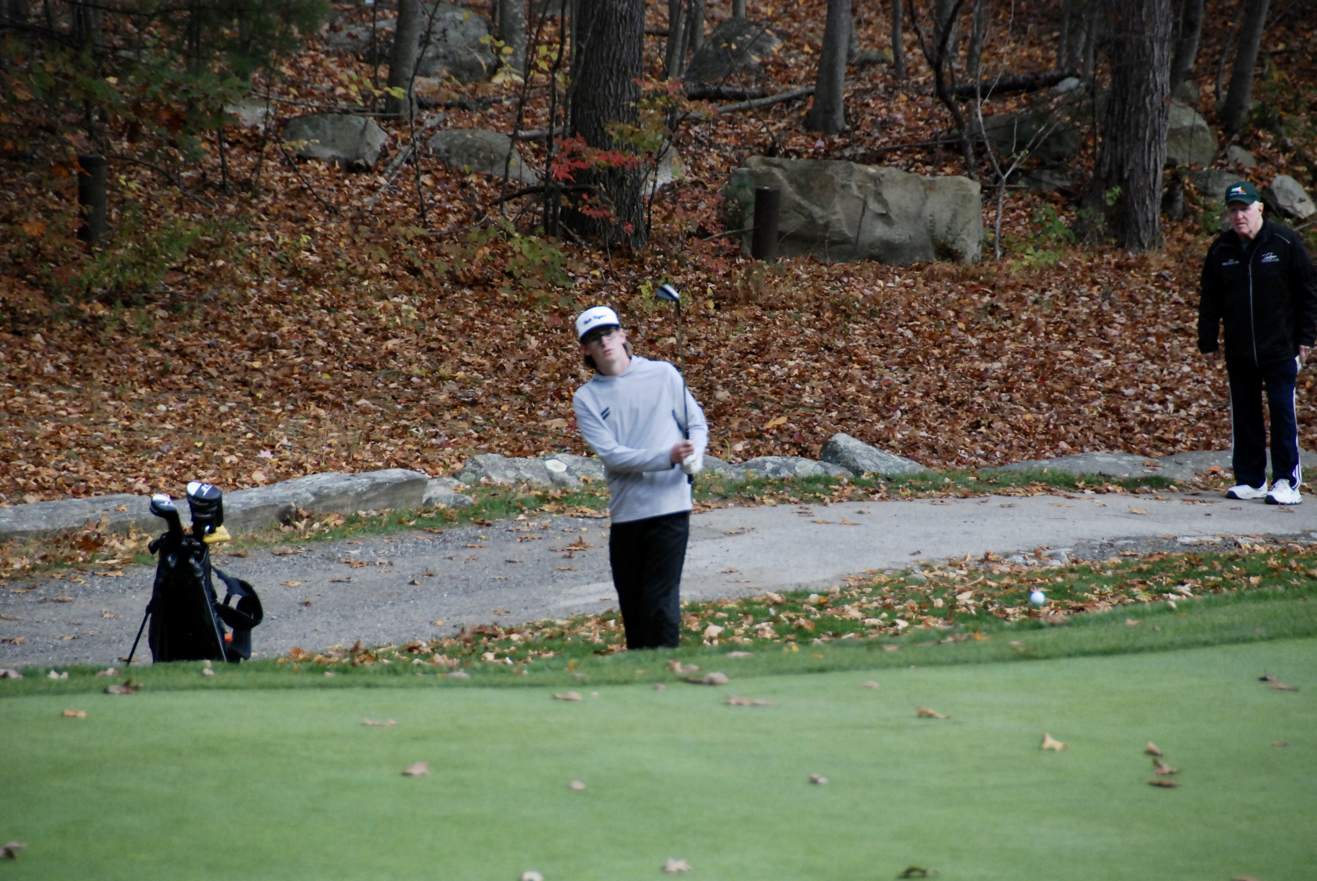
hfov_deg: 6.9
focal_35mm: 300
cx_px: 658
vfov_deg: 4.6
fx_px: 10988
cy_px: 440
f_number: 5.6
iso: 800
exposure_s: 1/800
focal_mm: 200
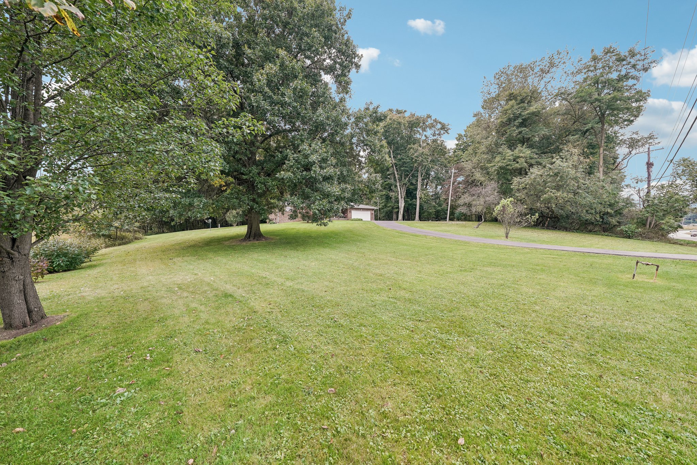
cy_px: 232
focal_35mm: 12
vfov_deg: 90.0
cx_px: 348
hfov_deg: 112.6
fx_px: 232
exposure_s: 1/30
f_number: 4
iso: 200
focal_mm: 12
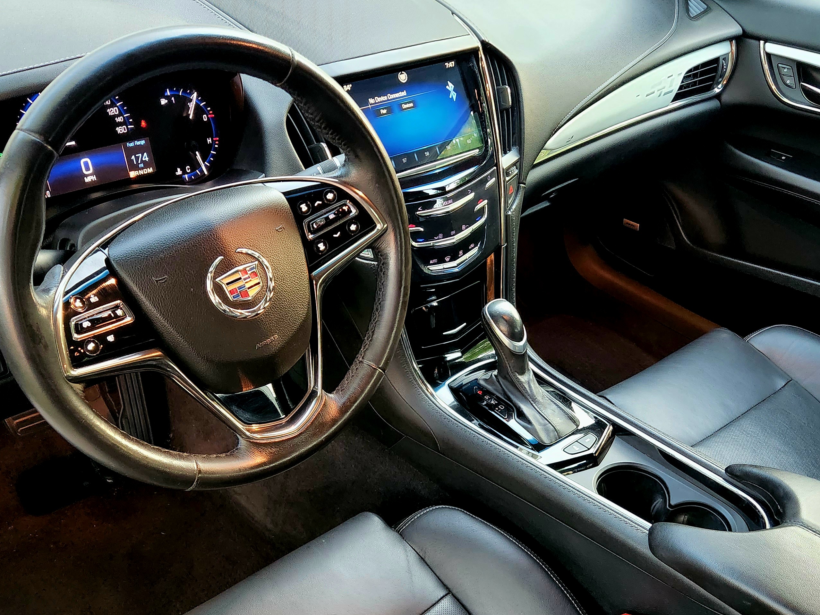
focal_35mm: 36
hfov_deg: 51.3
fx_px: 853
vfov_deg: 39.1
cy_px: 418
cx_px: 442
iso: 640
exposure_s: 1/120
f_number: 1.8
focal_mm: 5.4
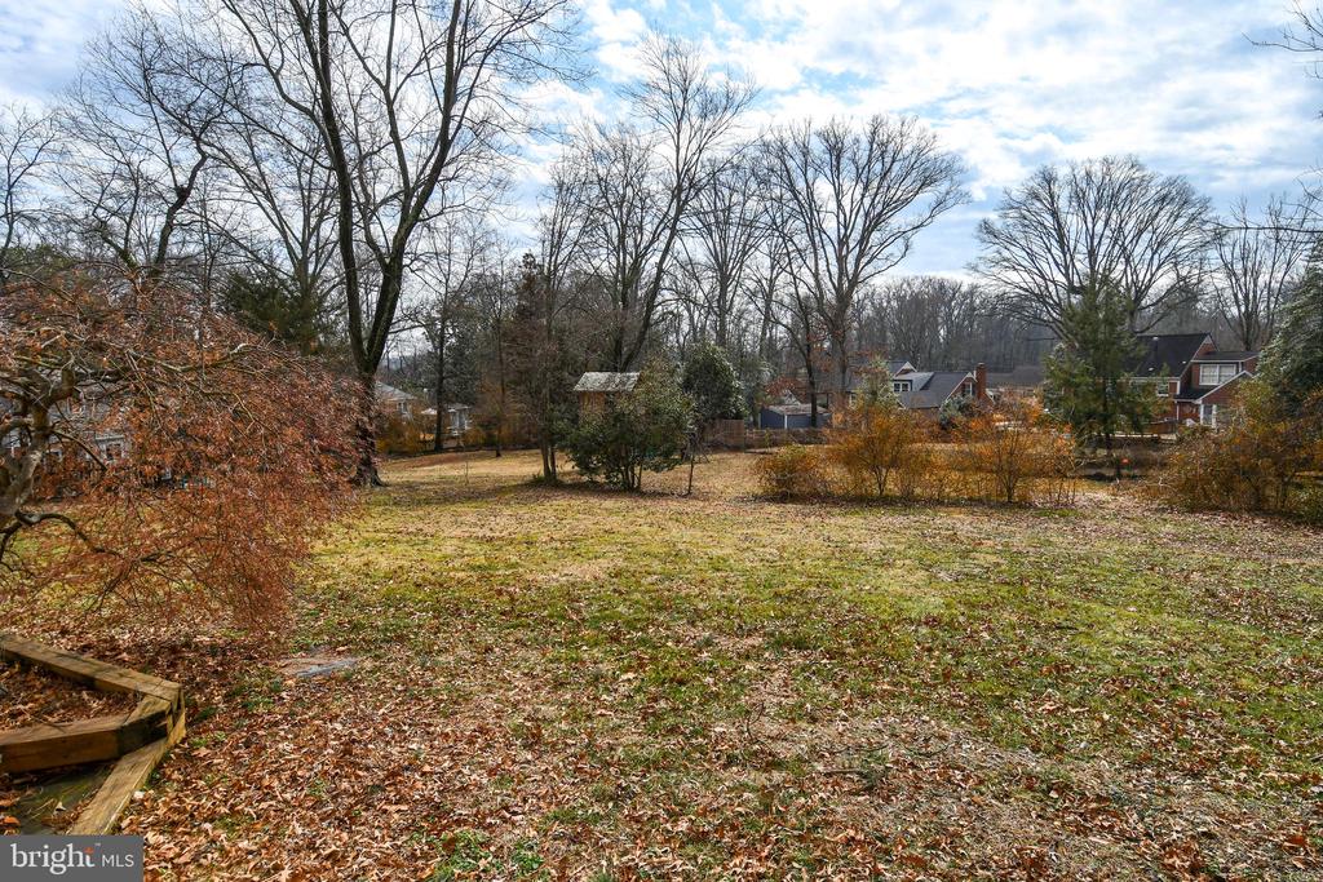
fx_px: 662
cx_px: 662
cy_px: 441
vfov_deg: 67.4
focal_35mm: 18
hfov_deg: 90.0
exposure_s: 1/400
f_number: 9
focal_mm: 12
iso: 100
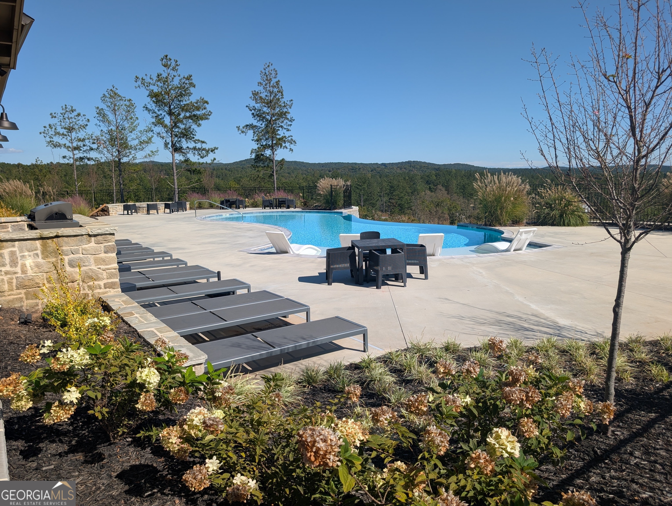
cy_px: 253
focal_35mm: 24
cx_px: 336
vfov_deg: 56.9
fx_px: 467
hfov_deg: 71.5
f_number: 1.68
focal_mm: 6.9
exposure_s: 1/9901
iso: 21
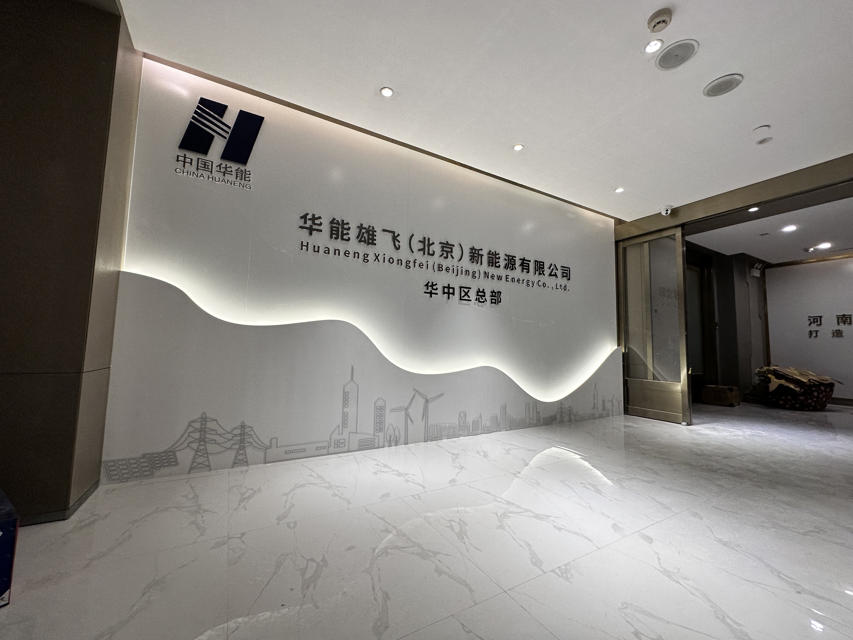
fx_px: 345
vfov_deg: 85.7
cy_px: 320
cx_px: 426
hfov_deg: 102.1
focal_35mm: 14
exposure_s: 1/100
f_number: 2.2
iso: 125
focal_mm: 2.22
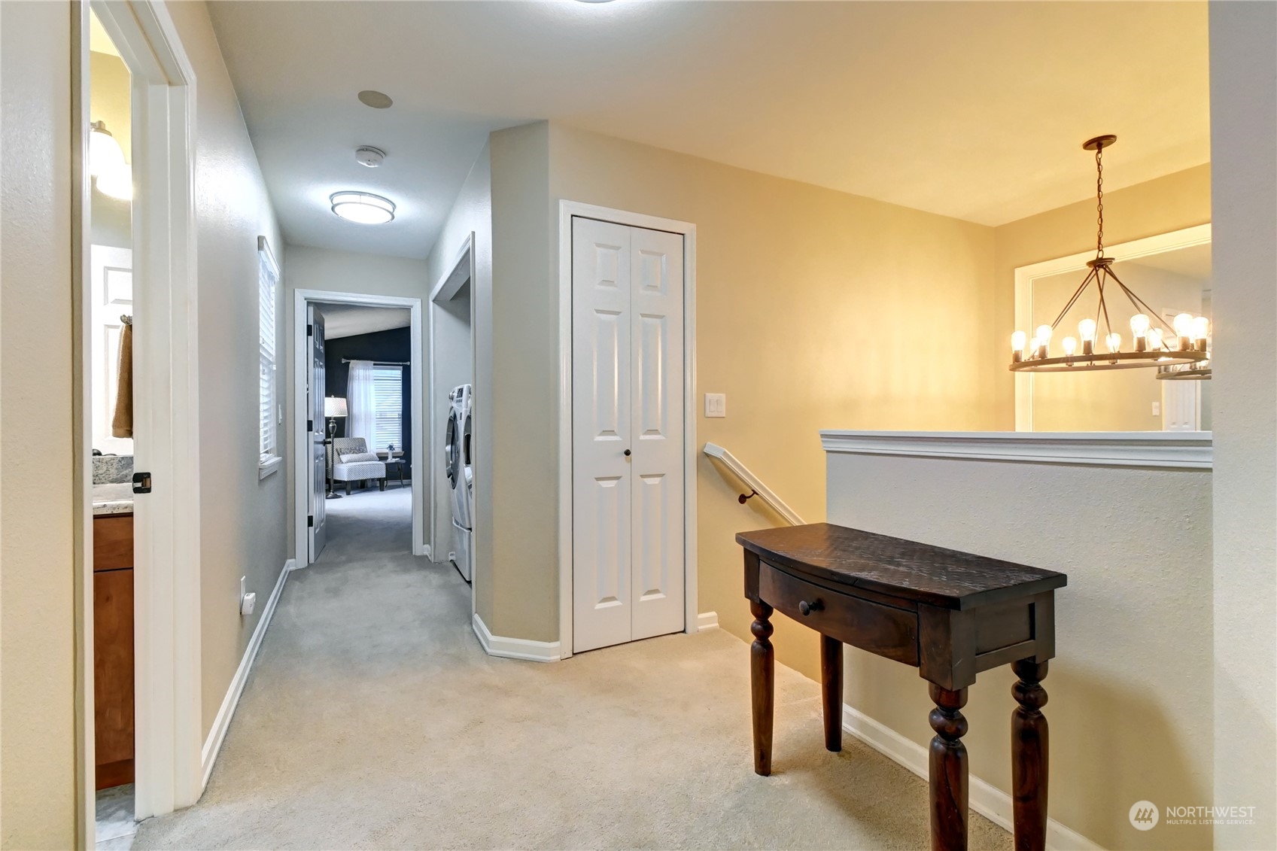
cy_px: 426
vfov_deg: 77.3
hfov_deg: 100.4
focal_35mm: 15
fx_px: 532
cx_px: 638
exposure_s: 1/13
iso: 3200
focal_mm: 10
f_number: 11
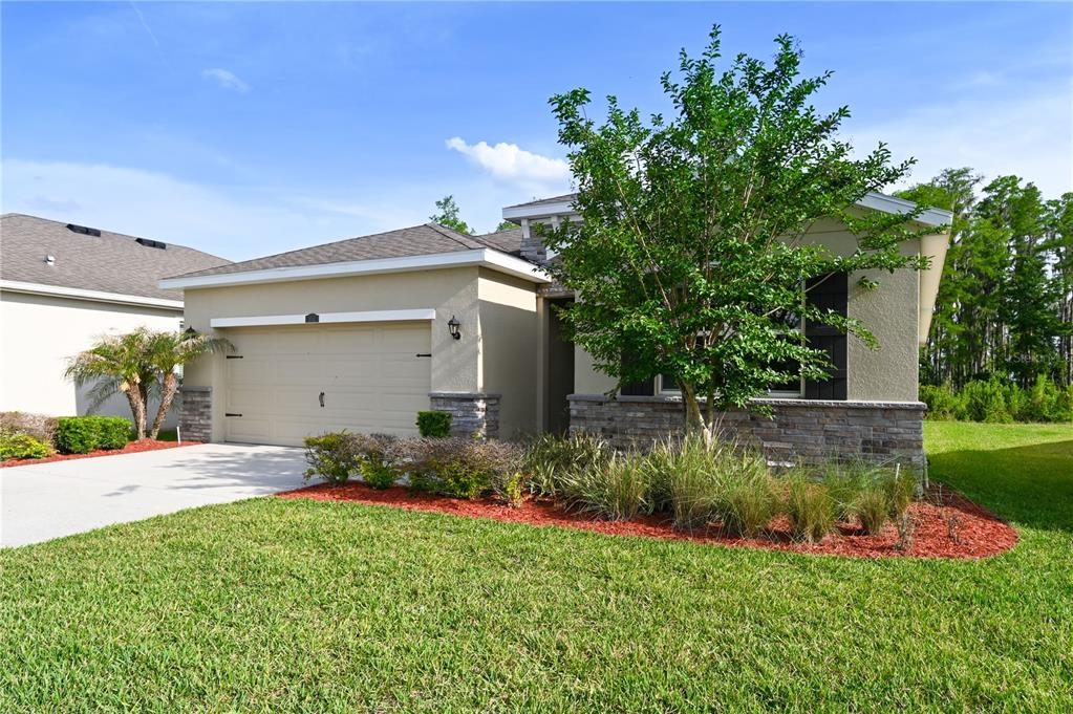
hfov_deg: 78.6
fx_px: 655
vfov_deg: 57.2
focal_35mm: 22
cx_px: 536
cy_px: 357
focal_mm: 15
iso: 100
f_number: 6.3
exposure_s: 1/320
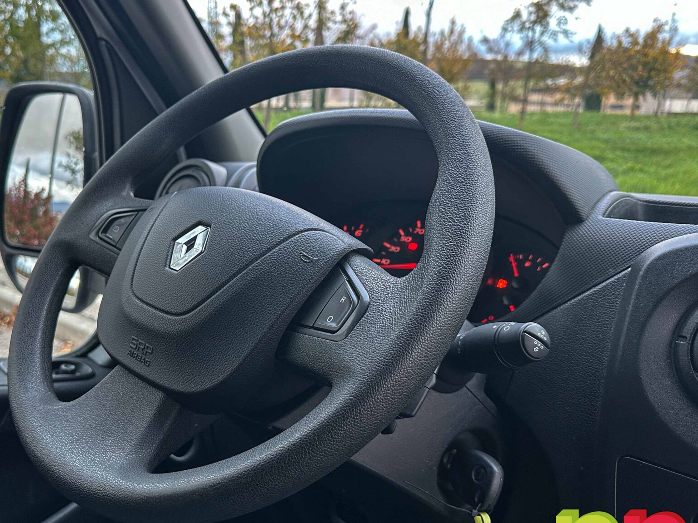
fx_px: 645
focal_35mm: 32
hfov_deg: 56.3
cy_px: 274
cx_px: 272
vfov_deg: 44.1
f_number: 1.8
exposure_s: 1/3200
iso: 80
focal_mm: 6.86
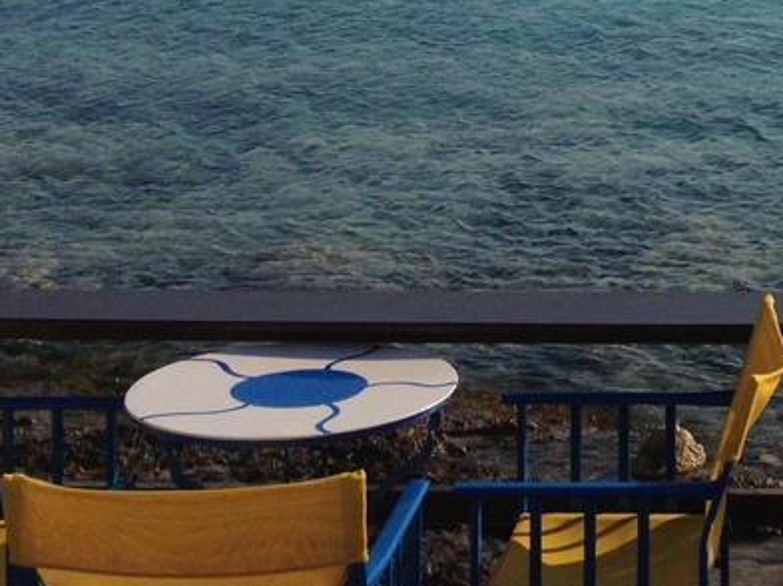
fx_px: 2418
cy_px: -225
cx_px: 909
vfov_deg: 13.2
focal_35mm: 107
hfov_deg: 17.6
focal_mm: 4.28
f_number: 2.4
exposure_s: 1/3690
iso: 50
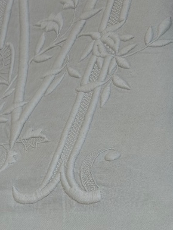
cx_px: -63
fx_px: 993
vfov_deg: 12.8
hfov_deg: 9.7
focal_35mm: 149
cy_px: 297
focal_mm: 6.76
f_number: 1.78
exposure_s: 1/392
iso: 64
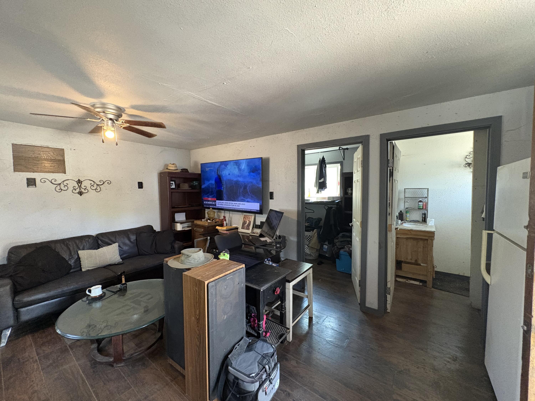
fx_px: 216
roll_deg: +1.0
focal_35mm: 14
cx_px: 268
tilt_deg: -2.3
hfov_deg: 102.1
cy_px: 200
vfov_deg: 85.7
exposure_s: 1/60
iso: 640
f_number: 2.2
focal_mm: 2.22
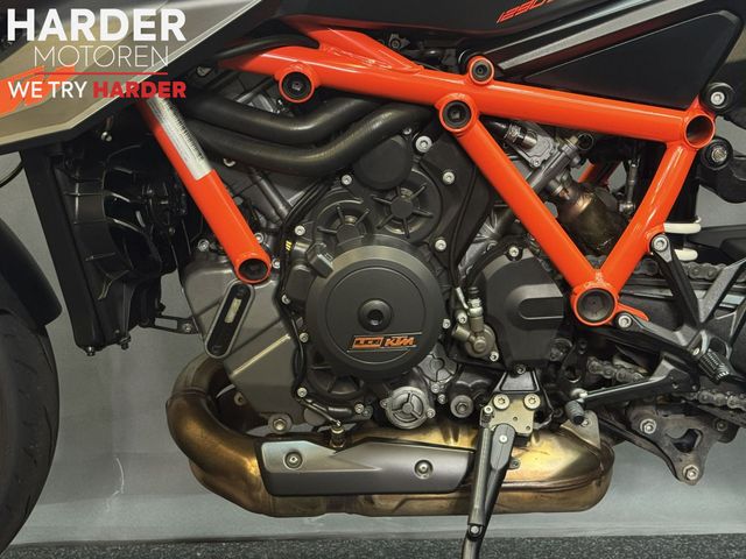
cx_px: 373
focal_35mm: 48
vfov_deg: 30.3
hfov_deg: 39.7
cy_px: 280
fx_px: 1034
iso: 250
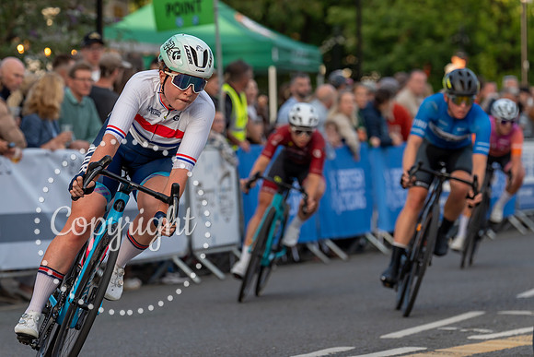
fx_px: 3102
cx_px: 121
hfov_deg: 9.8
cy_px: 81
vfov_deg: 6.6
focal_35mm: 209
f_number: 3.5
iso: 500
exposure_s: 1/800
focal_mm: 135
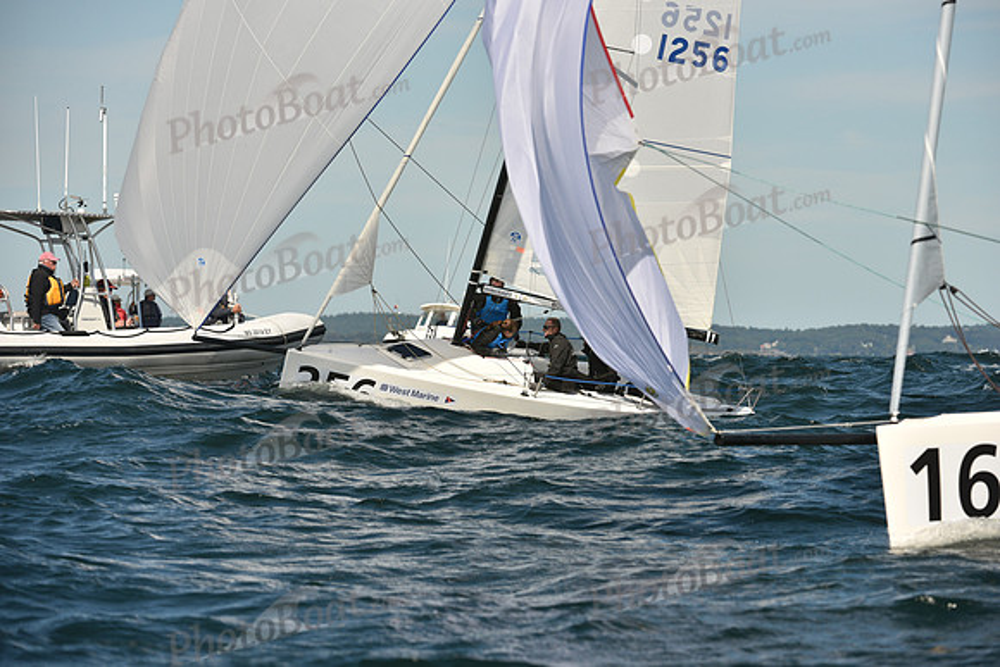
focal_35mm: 240
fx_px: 6668
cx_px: 500
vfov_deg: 5.7
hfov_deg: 8.6
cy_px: 334
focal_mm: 240
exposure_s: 1/1250
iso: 250
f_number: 7.1
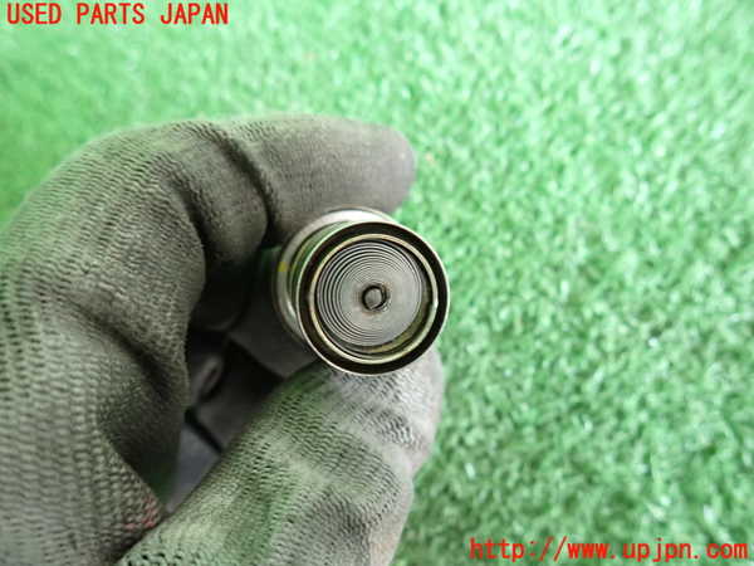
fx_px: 545
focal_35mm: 25
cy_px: 283
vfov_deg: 54.9
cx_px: 377
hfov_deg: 69.4
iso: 500
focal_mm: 4.5
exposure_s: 1/30
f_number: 2
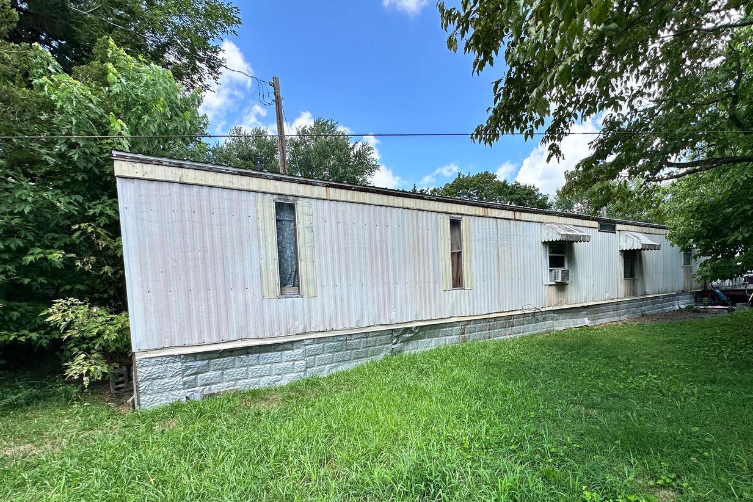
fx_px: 356
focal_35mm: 17
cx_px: 429
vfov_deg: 69.6
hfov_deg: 92.7
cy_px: 307
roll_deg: +2.3
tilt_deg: -3.7
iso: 40
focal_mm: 2.22
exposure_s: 1/707
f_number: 2.2
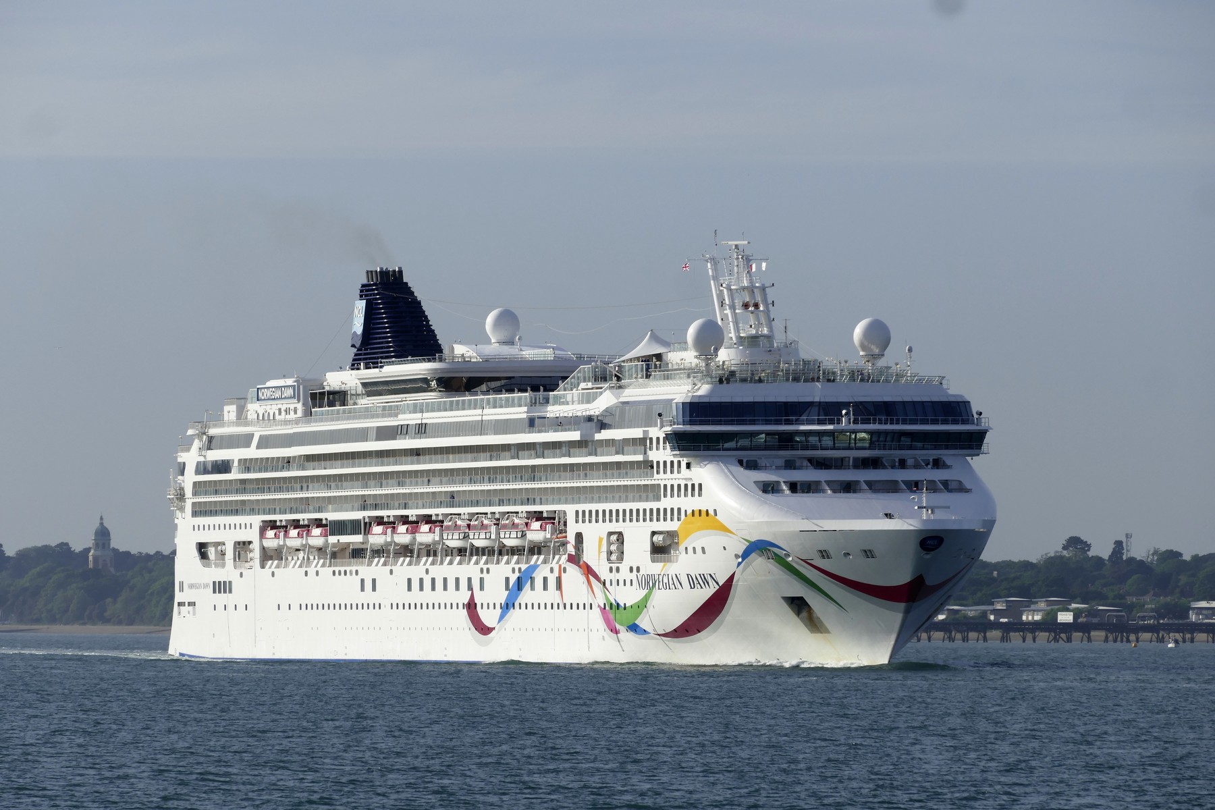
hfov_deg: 5.7
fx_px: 12183
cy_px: 405
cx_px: 608
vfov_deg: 3.8
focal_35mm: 361
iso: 125
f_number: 7.1
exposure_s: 1/800
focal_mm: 131.62
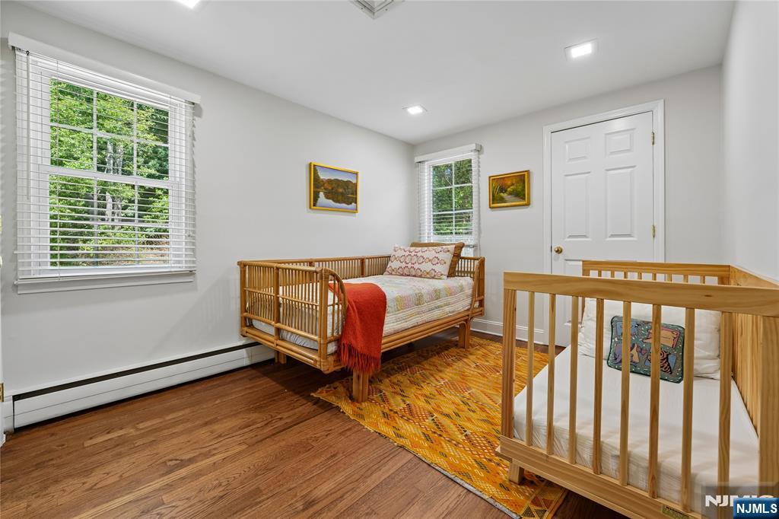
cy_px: 260
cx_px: 390
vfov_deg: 81.2
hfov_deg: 104.3
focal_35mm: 14
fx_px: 303
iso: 200
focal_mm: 14
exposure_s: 1/10
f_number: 8
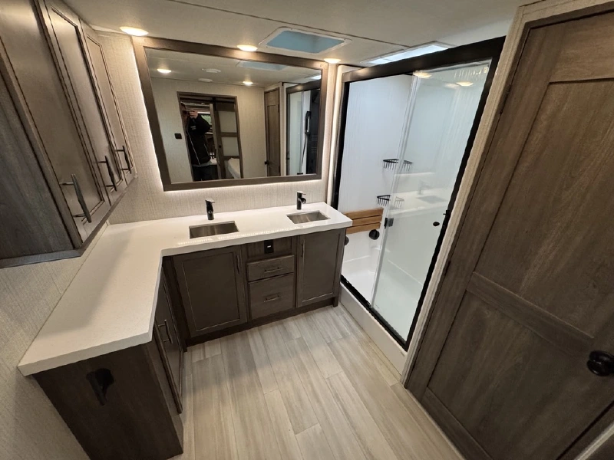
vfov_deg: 85.7
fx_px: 248
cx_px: 307
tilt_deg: -23.9
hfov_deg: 102.1
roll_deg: -2.9
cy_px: 230
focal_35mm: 14
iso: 250
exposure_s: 1/99
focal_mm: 2.22
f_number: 2.2
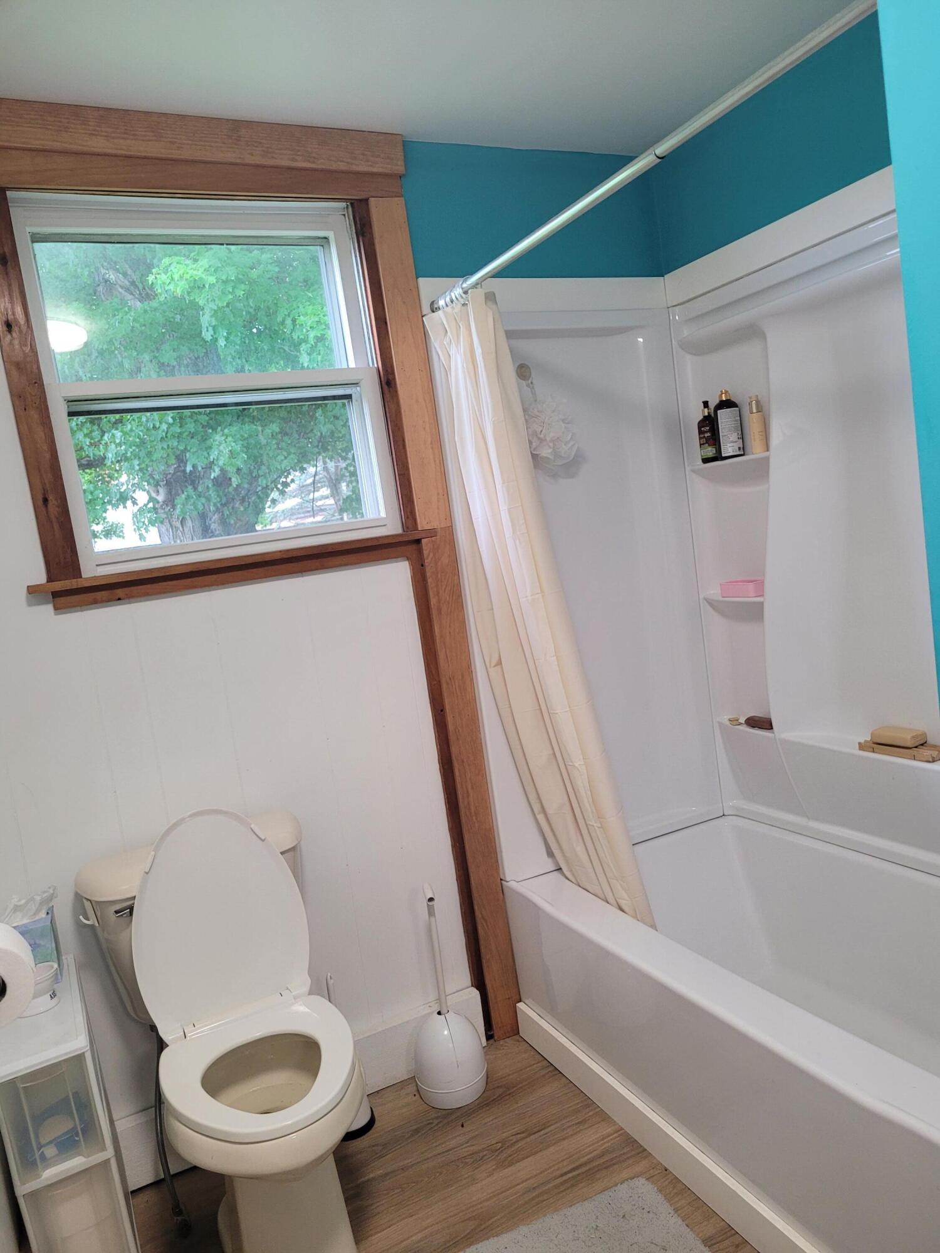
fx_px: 941
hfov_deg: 53.1
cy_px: 626
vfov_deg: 67.3
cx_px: 470
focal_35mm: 26
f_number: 1.8
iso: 200
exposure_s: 1/60
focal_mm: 5.4
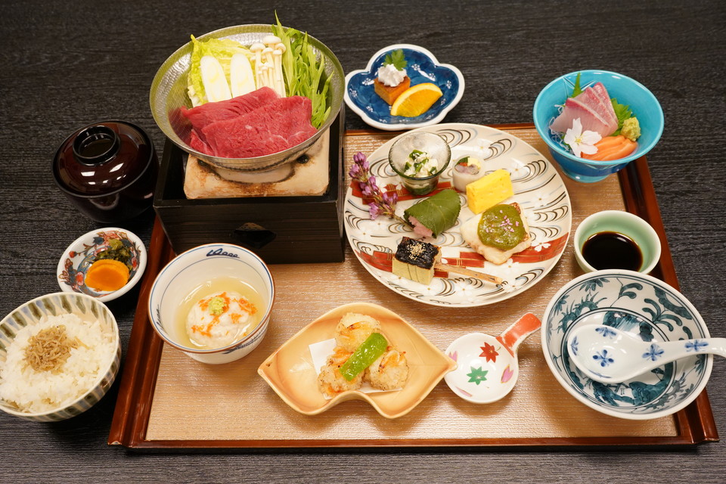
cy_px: 242
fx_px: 706
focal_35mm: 35
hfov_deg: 54.4
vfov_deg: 37.9
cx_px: 363
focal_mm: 35
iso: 2500
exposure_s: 1/40
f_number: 8
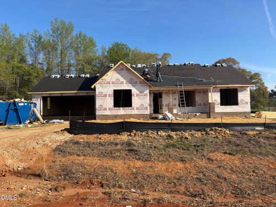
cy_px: 104
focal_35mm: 26
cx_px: 138
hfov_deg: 67.3
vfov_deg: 53.1
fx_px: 207
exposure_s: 1/2778
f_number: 1.6
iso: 50
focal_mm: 5.96
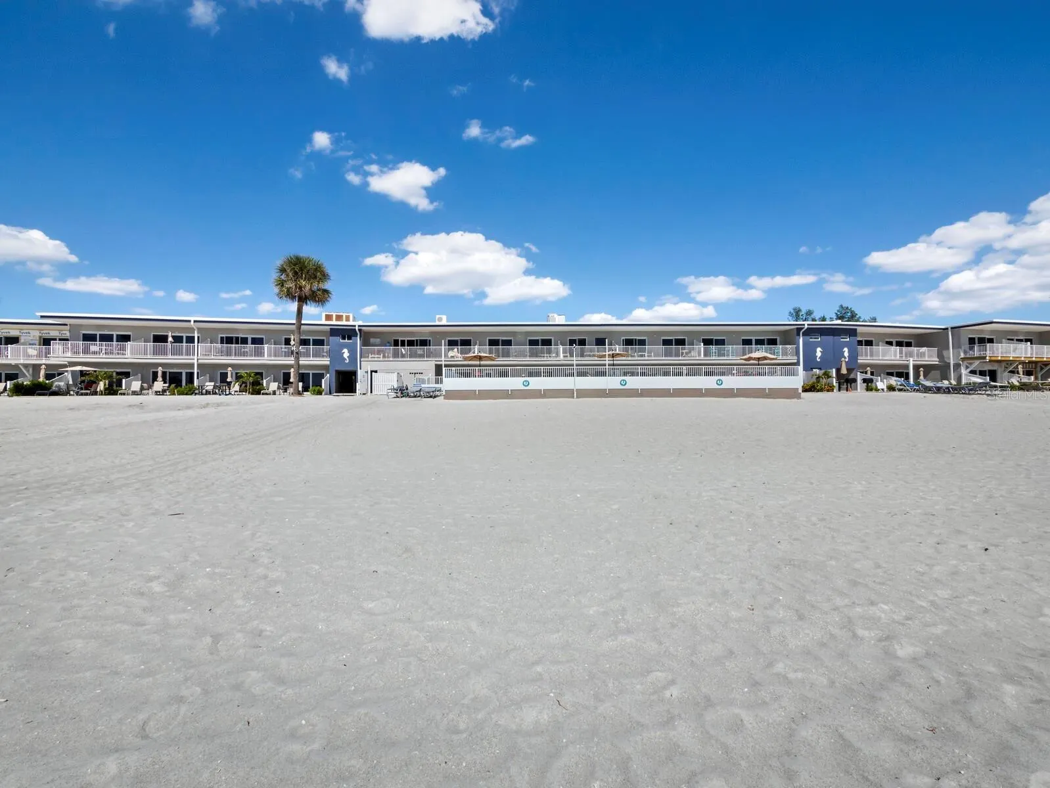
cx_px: 525
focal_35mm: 14
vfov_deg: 85.7
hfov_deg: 102.0
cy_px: 394
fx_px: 425
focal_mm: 7
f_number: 10
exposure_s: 1/1000
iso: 400
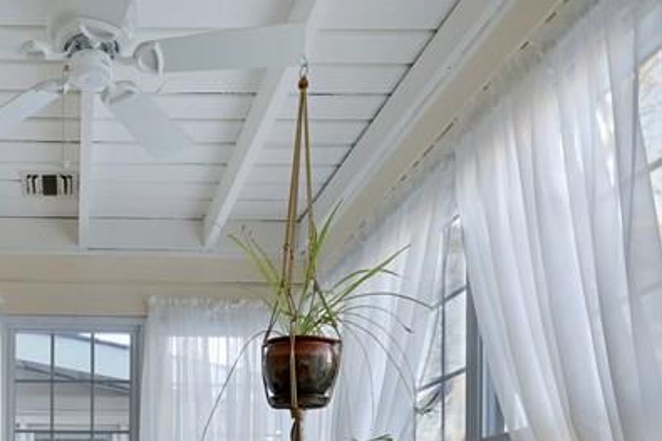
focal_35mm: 44
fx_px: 809
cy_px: 553
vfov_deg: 26.5
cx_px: 74
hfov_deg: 41.2
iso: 200
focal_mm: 16
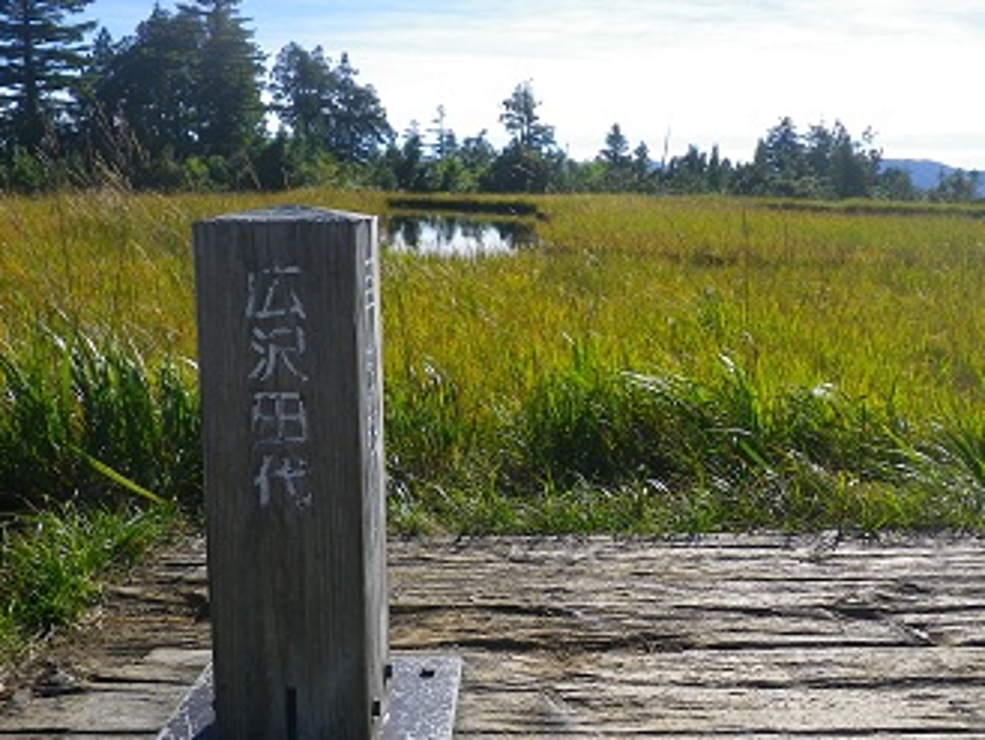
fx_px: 968
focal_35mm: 34
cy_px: 318
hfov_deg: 53.9
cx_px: 509
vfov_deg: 41.7
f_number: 4.2
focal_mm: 5
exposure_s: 1/500
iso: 80
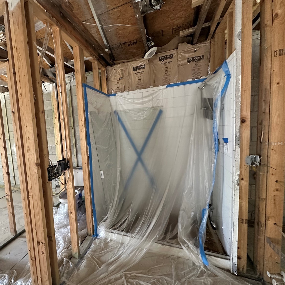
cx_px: 92
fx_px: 158
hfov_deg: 80.8
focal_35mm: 17
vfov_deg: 84.0
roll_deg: +3.7
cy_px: 143
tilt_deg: -5.3
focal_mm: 2.22
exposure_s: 1/60
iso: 320
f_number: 2.2
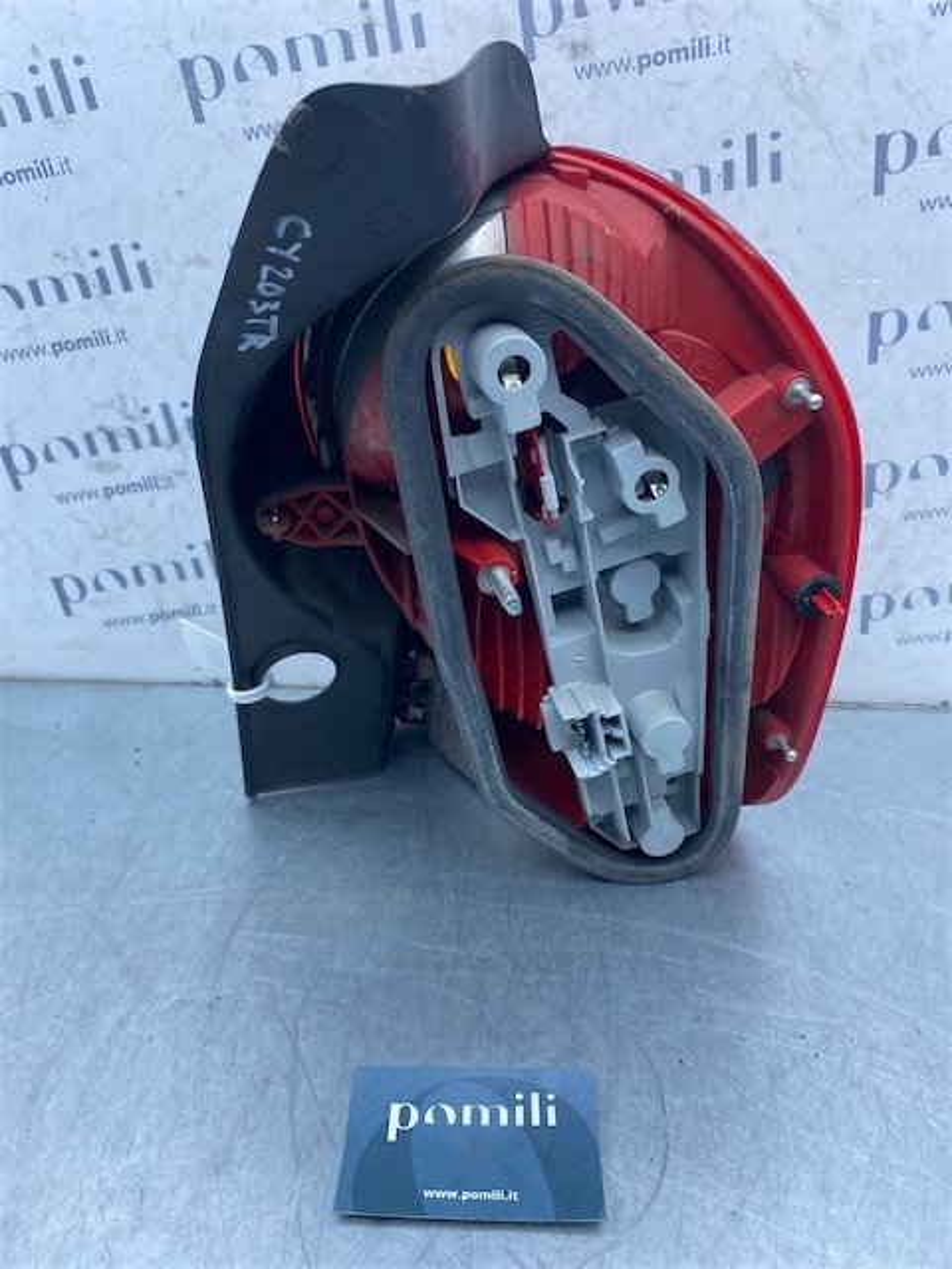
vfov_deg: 67.3
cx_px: 476
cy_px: 634
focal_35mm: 26
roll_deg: -1.3
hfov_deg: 53.1
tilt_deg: -29.2
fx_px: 953
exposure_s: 1/446
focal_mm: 4.25
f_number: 1.8
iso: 32
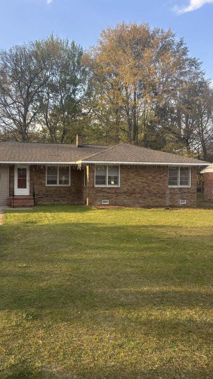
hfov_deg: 39.7
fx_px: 291
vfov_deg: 66.1
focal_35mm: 29
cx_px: 74
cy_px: 186
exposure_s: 1/539
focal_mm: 5.96
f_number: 1.6
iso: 50
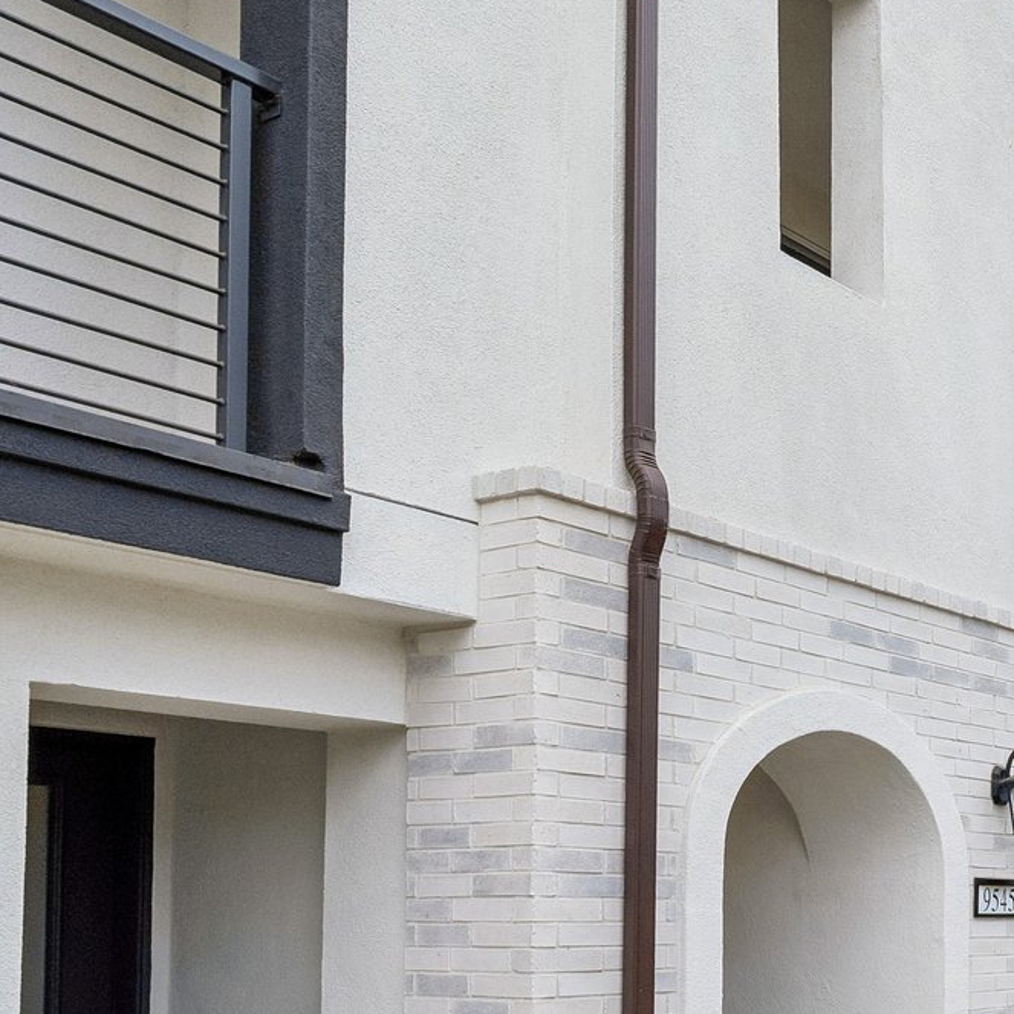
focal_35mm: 43
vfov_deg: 38.3
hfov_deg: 34.0
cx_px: 1100
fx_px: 1435
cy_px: 313
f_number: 8
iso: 125
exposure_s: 1/500
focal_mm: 16.5
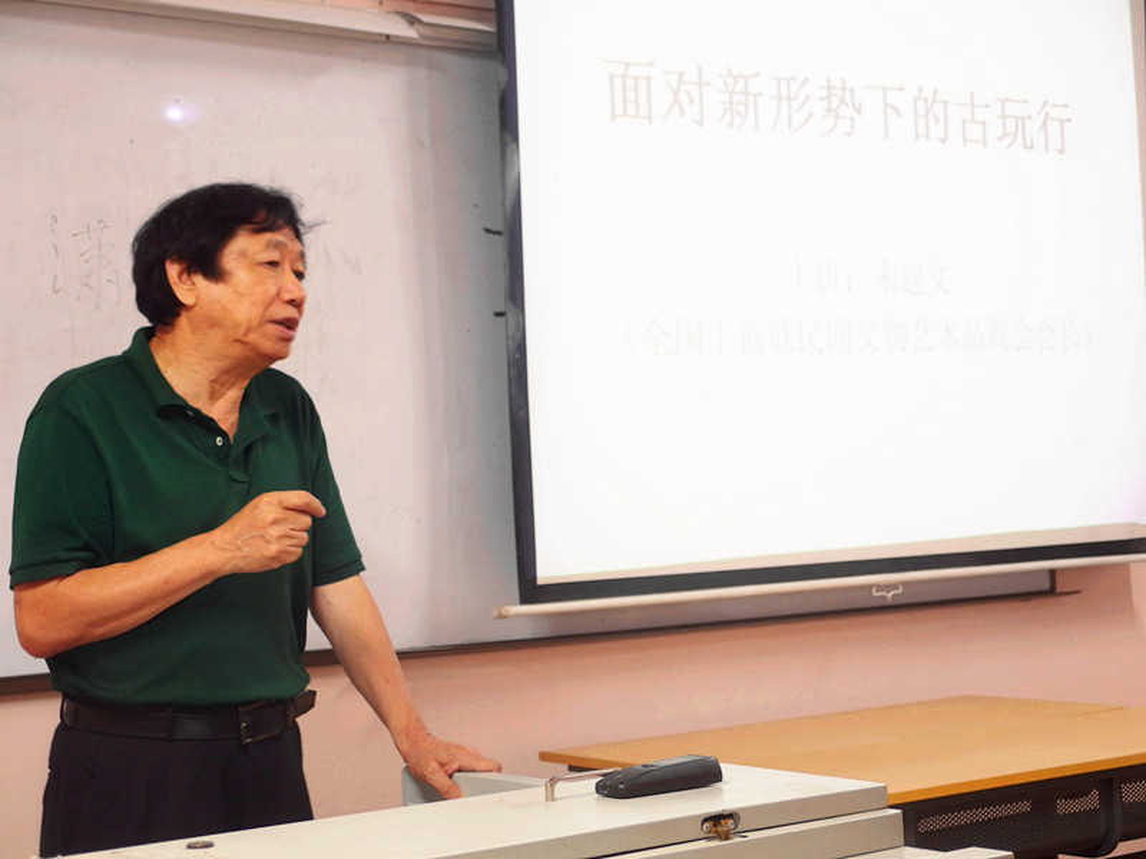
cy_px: 430
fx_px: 2185
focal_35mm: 66
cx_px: 573
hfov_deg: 29.4
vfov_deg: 22.3
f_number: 2.2
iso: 125
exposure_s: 1/20
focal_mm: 14.1
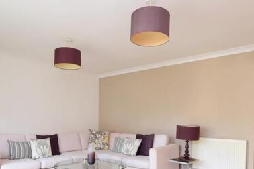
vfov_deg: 48.3
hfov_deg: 69.3
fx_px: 183
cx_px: 120
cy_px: 120
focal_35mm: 26
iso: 400
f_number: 7.1
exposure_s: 1/15
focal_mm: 10
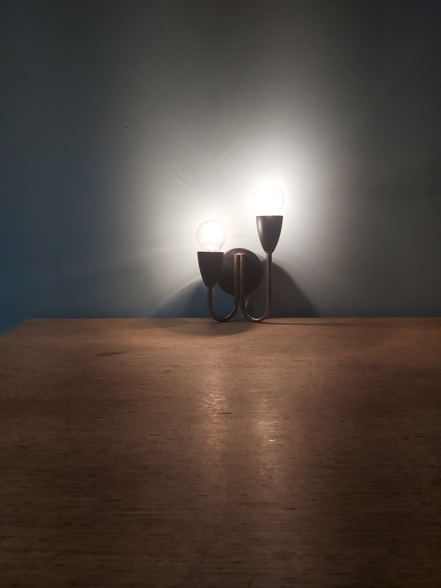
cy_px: 294
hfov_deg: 53.1
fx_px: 442
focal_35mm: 26
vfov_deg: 67.3
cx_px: 220
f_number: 1.7
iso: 64
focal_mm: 3.92
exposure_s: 1/304
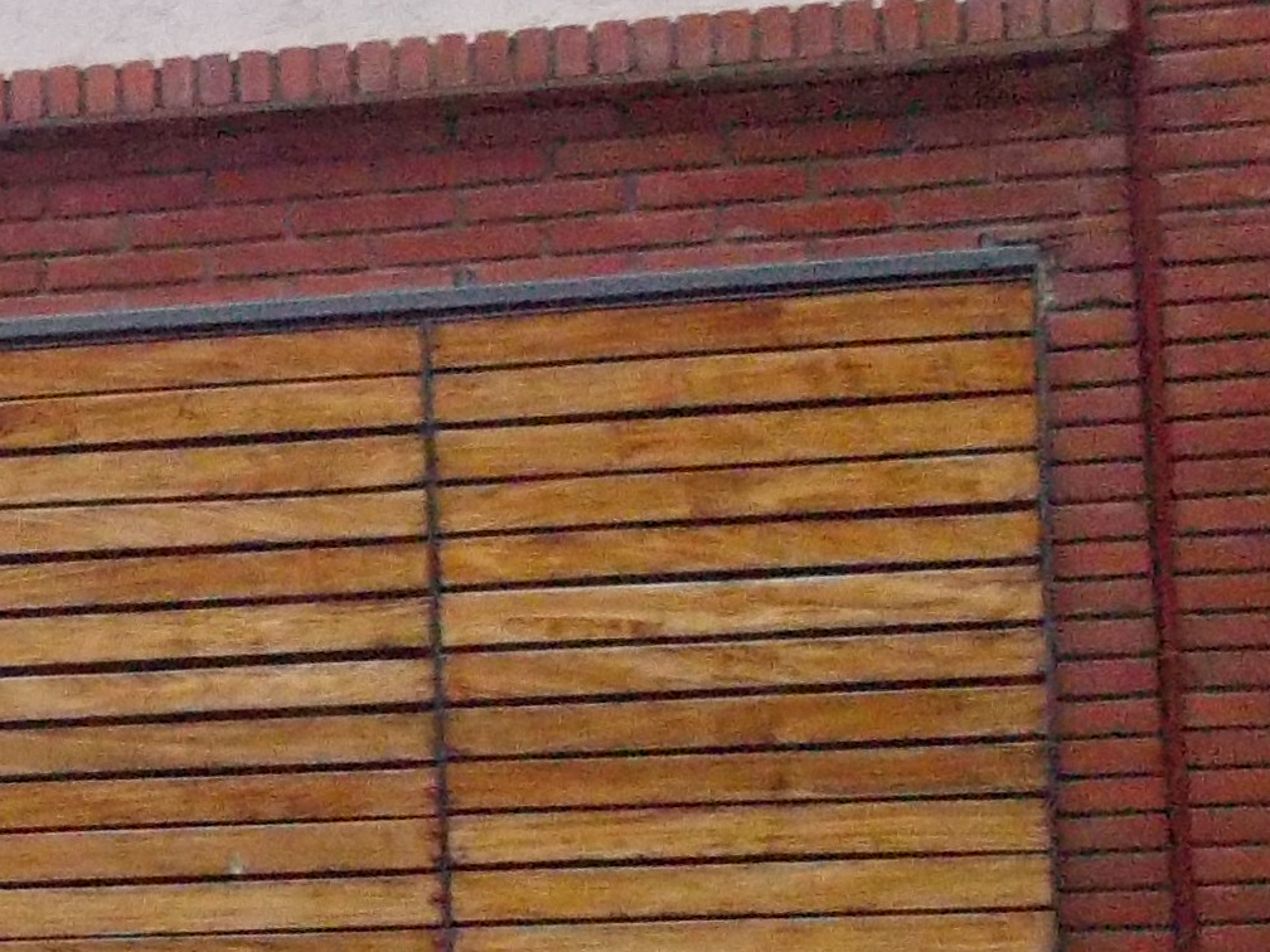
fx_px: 3852
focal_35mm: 105
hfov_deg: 17.4
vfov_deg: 14.0
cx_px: -451
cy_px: 791
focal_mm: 4.1
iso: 640
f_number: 3.3
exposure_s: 1/125
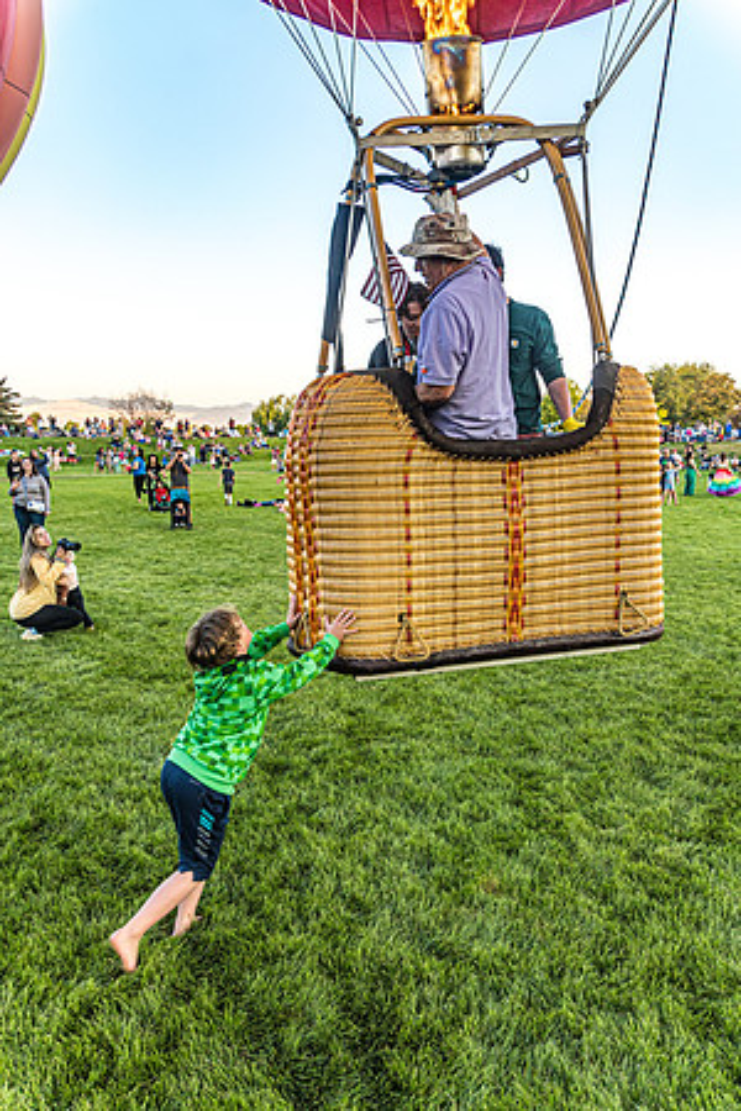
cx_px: 370
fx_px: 834
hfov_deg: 47.9
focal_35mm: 27
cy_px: 556
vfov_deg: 67.4
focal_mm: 18
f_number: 5.6
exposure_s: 1/160
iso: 400
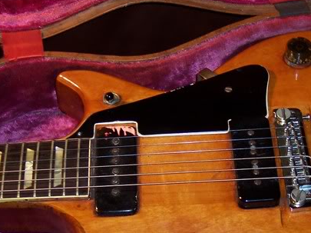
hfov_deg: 25.5
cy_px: 157
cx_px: 250
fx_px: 673
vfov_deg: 19.5
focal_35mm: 75
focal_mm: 8
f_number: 2.8
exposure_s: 1/30
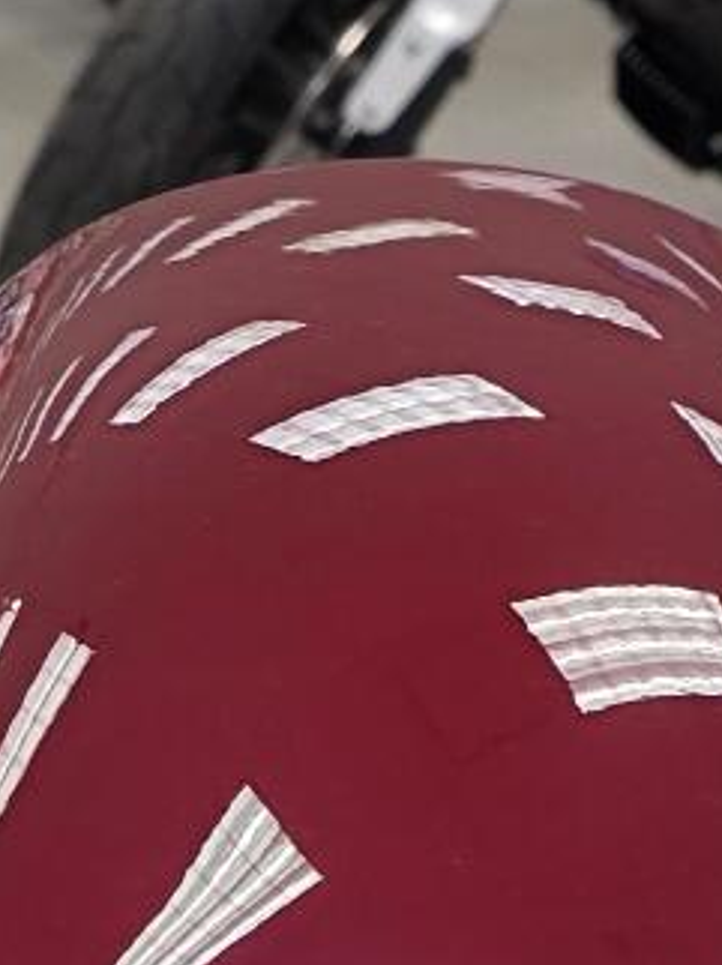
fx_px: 3982
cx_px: 354
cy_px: 1370
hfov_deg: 10.4
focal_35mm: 143
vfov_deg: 13.2
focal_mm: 6.25
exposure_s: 1/120
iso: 250
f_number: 1.7
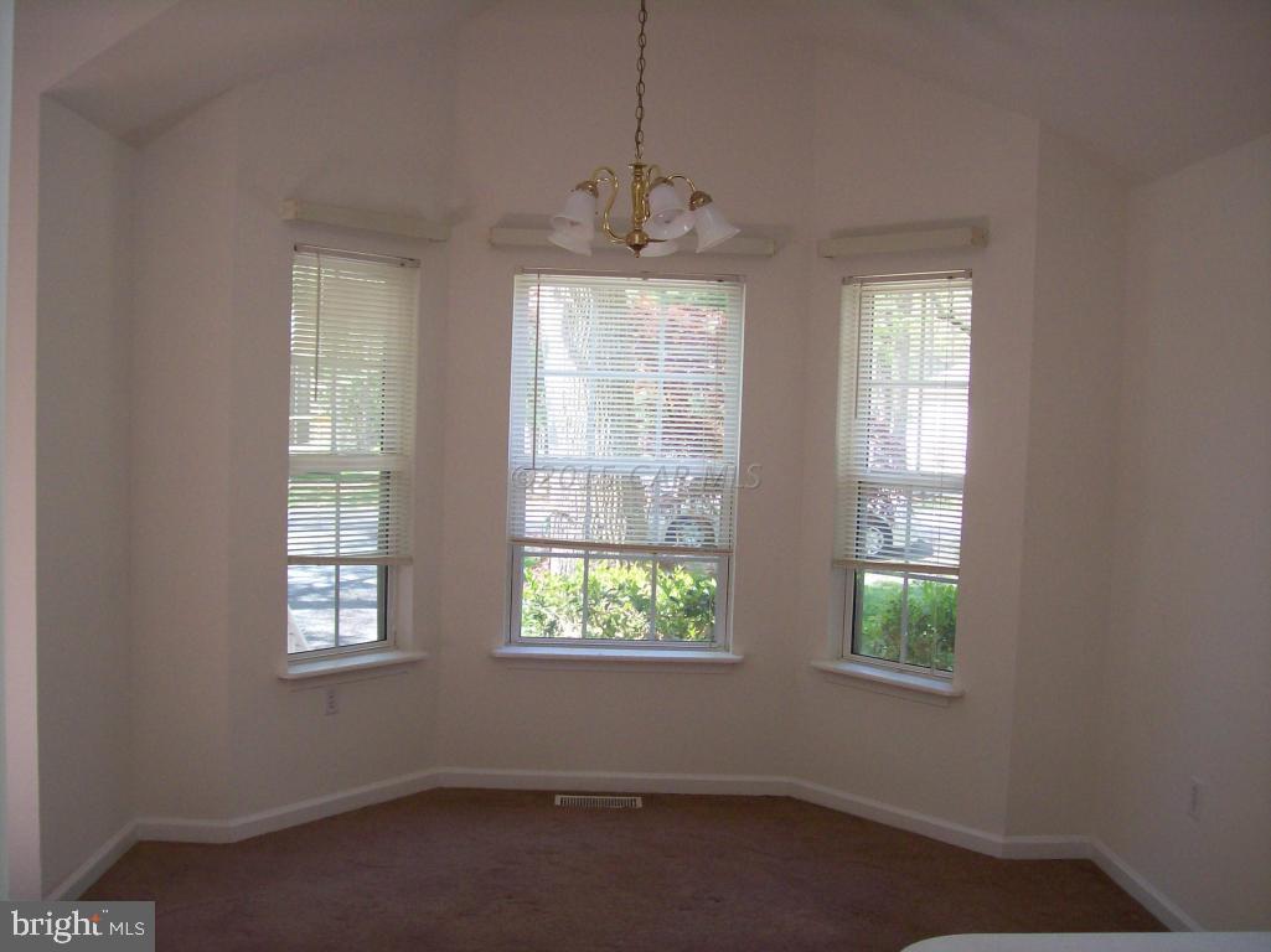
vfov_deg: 39.6
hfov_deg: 51.4
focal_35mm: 36
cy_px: 476
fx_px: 1321
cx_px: 636
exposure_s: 1/62.4
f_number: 2.7
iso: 80
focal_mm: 6
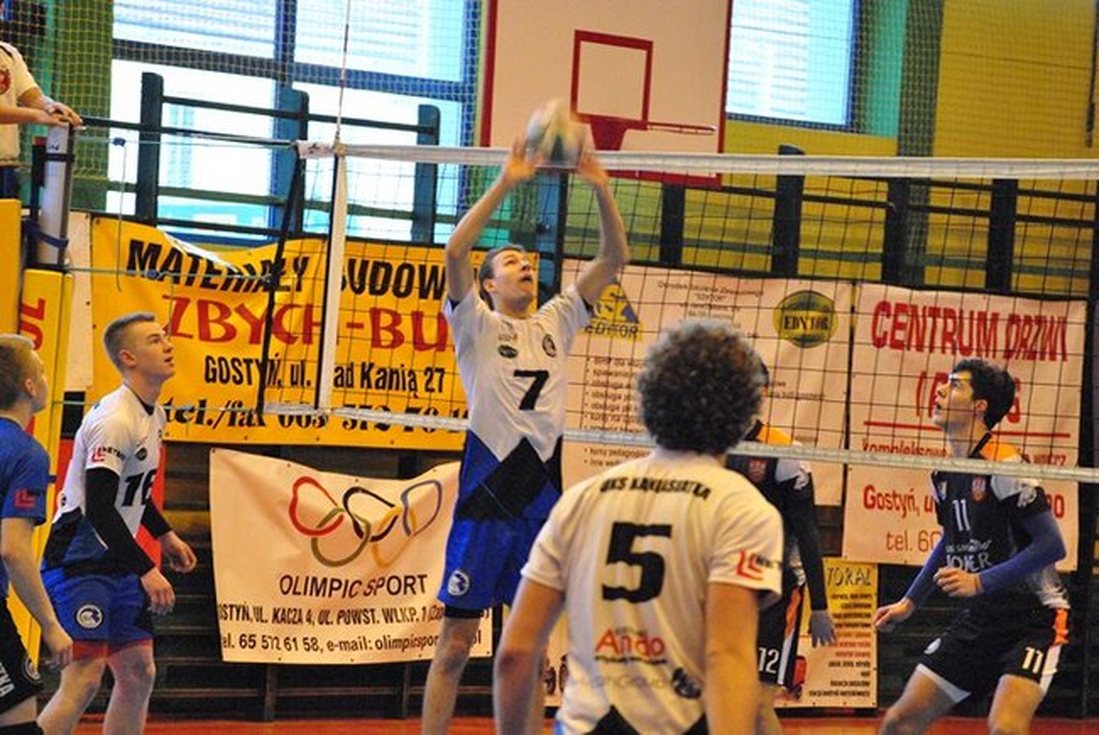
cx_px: 550
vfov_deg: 8.3
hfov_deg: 12.4
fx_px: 5043
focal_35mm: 165
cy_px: 368
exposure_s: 1/100
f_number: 5.6
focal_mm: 110
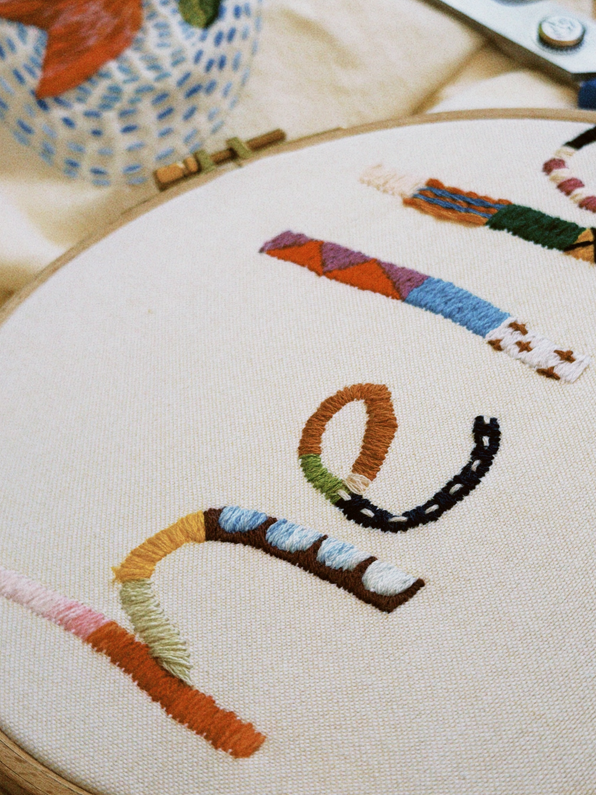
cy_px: 363
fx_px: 1469
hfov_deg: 22.9
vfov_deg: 30.3
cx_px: 359
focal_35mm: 64
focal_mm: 6.76
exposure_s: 1/681
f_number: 1.78
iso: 64
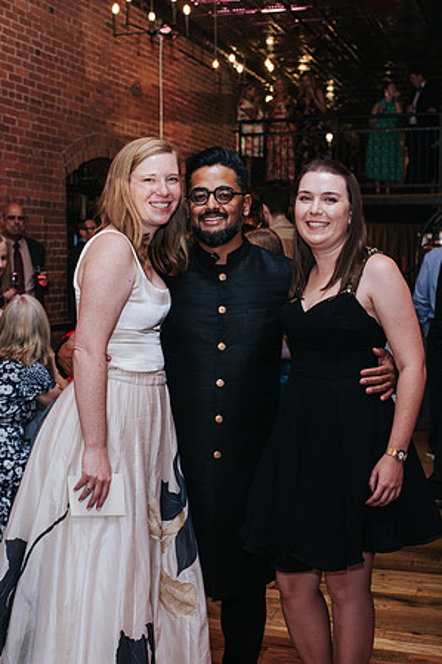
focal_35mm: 53
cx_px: 213
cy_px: 332
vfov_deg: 37.8
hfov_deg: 25.7
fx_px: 970
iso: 800
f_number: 4
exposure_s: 1/200
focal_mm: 35
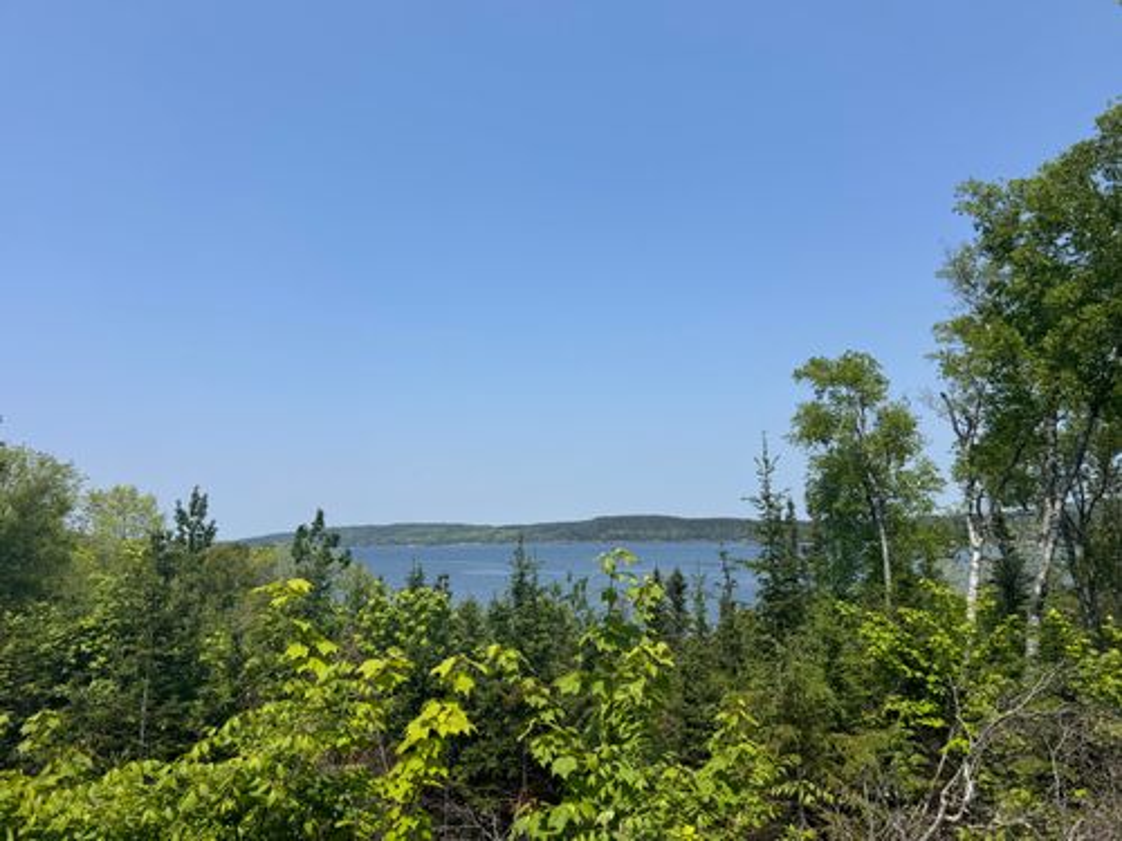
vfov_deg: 56.8
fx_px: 778
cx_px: 561
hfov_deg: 71.6
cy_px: 420
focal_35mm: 24
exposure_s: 1/6410
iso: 80
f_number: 1.78
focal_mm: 6.76
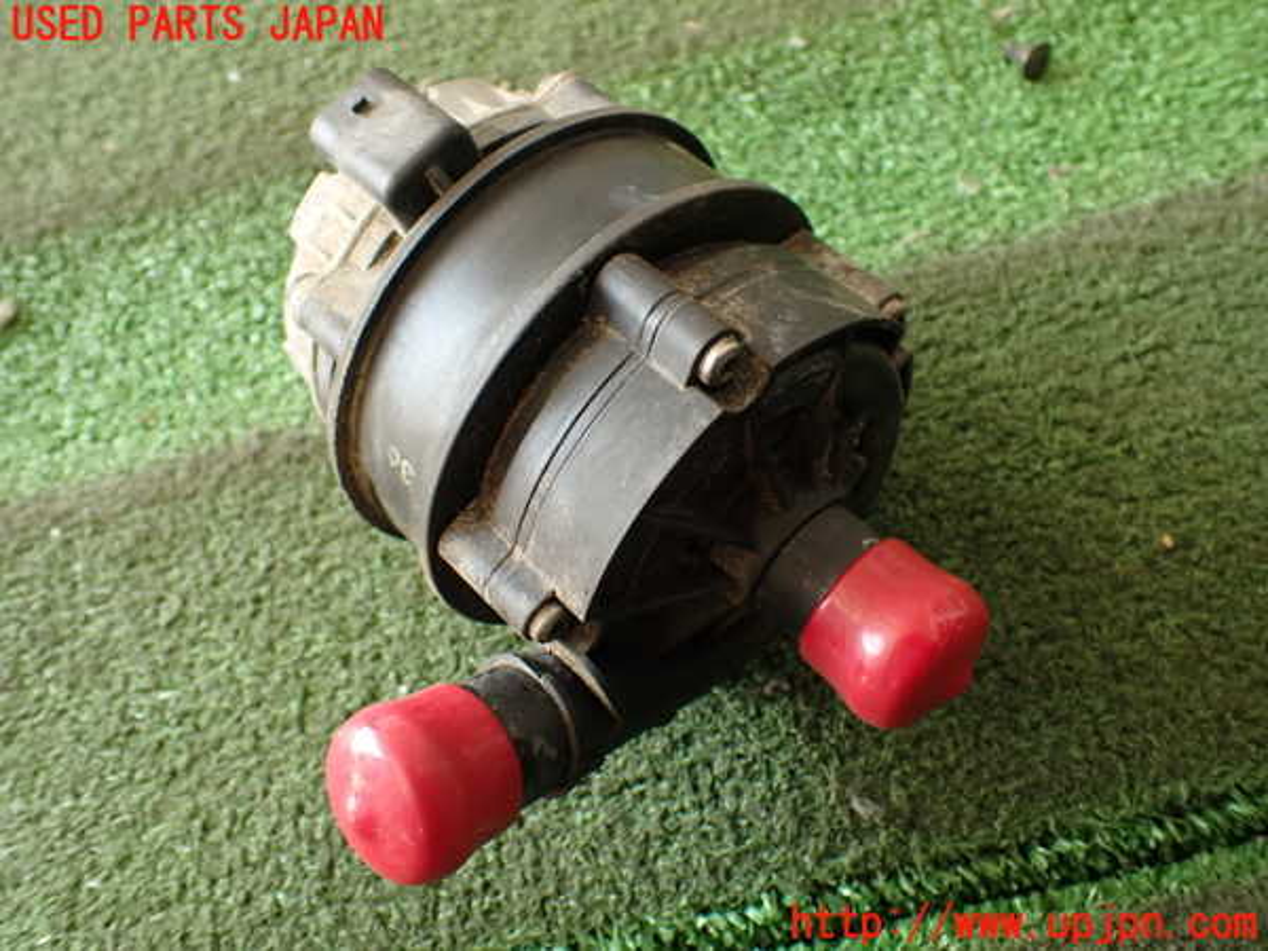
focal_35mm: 32
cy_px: 476
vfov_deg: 44.2
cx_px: 634
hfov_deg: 56.8
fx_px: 1172
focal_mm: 5.79
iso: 200
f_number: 2.4
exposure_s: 1/30
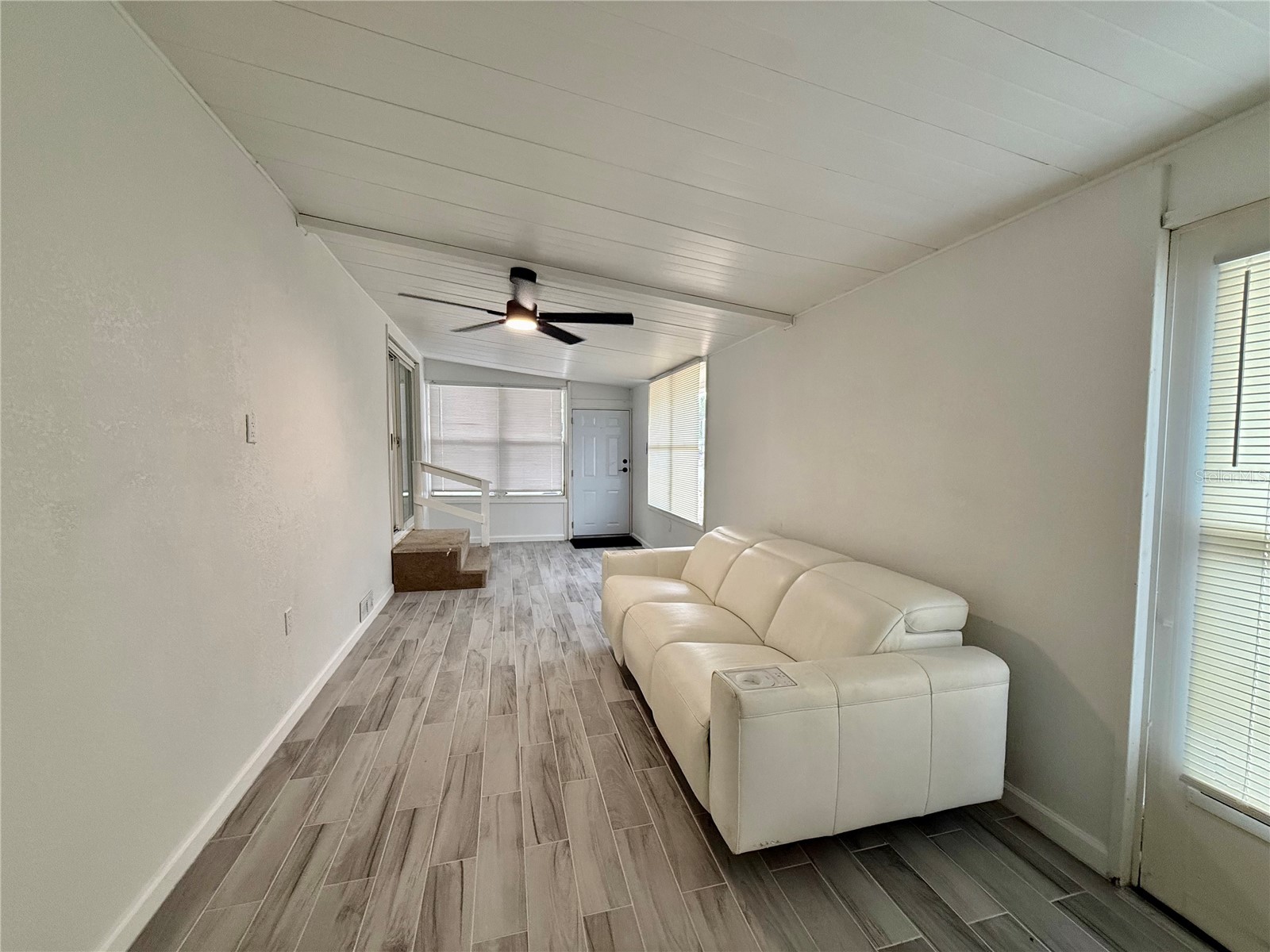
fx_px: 514
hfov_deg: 102.1
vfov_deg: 85.7
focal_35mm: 14
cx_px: 635
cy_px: 476
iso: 250
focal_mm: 2.22
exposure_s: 1/120
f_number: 2.2
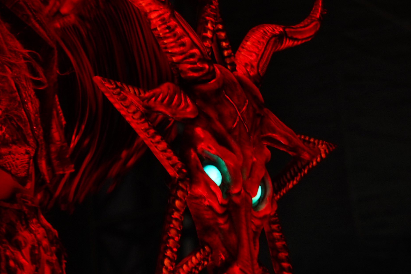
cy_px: 67
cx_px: -64
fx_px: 3859
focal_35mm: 338
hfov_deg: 6.1
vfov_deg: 4.1
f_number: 4
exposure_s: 1/125
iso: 320
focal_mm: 105
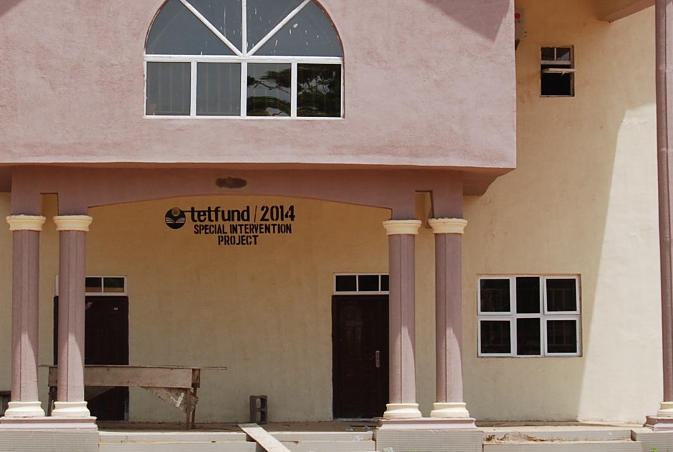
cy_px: 197
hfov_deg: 19.2
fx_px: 1985
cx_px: 273
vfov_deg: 13.0
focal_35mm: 106
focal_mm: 26
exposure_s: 1/250
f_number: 8
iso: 100
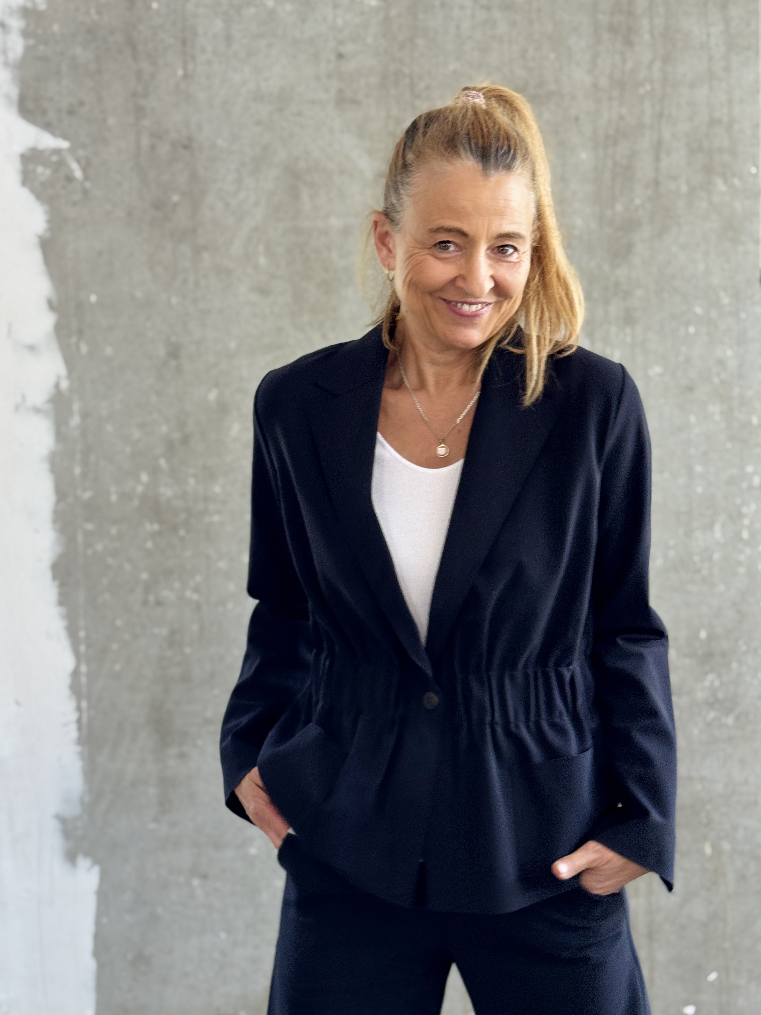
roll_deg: +2.1
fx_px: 1407
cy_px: 508
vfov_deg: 39.7
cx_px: 380
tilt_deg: -1.7
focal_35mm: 48
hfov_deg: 30.3
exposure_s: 1/100
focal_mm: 6.76
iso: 125
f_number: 1.78
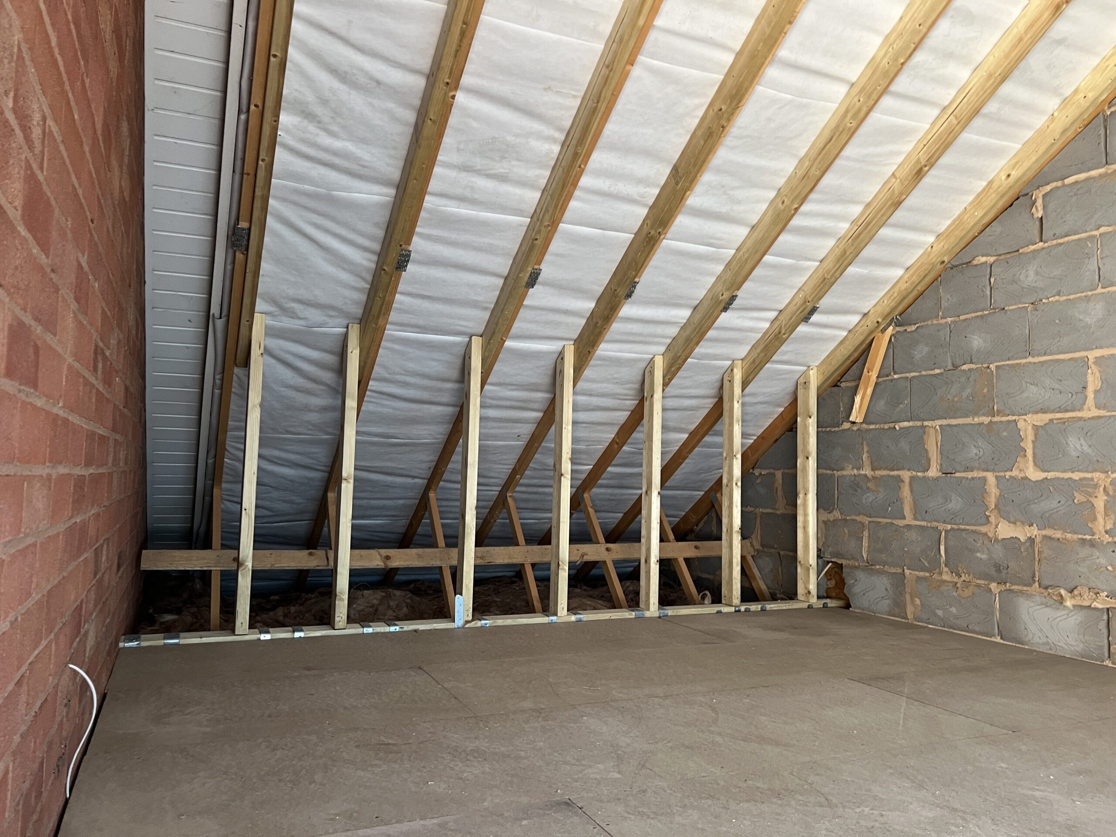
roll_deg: -2.0
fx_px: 838
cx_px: 558
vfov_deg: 53.1
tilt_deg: +4.8
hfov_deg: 67.3
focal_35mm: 26
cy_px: 418
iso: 250
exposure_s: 1/60
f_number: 1.5
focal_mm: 5.7
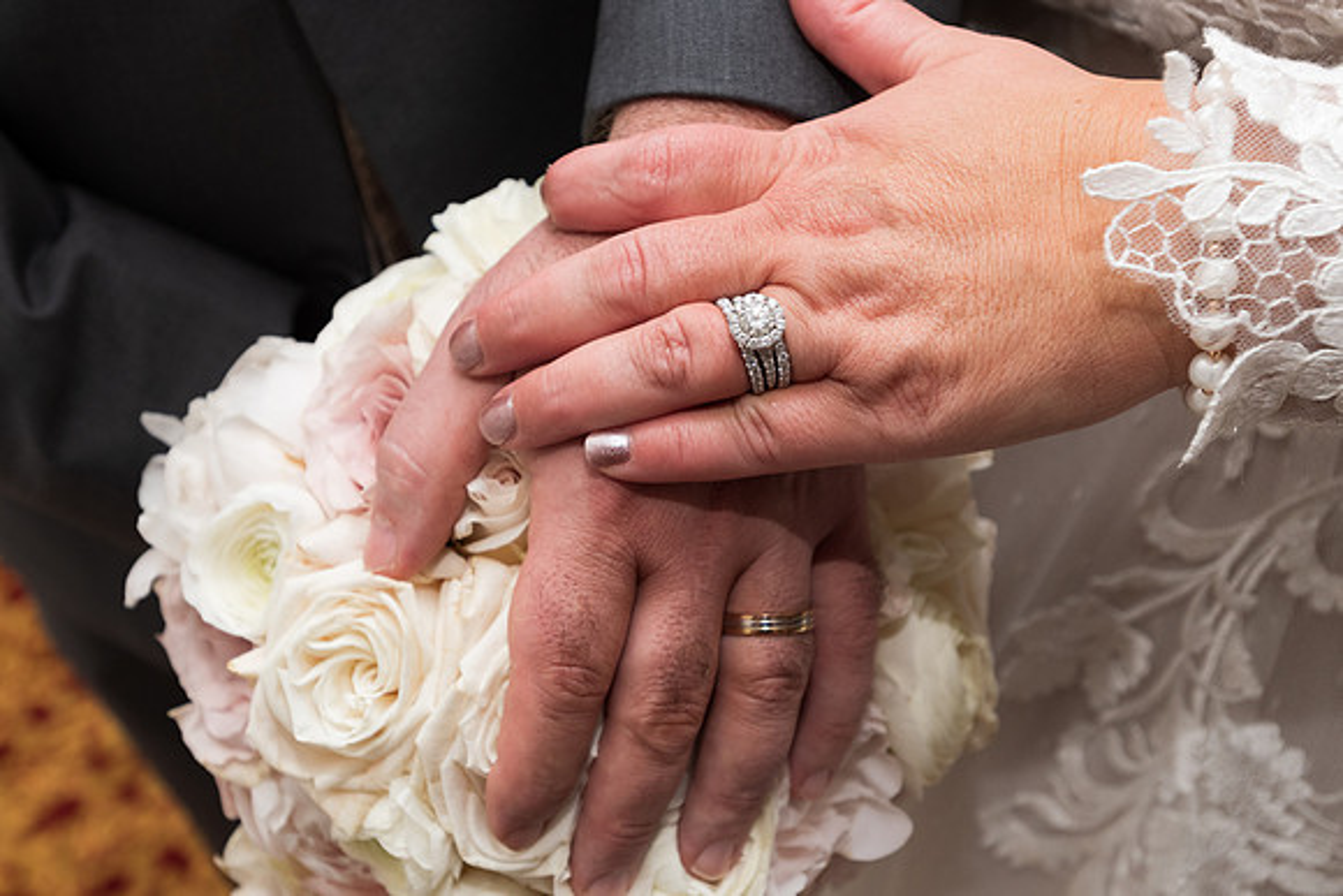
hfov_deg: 48.1
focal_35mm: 40
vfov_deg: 33.2
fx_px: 1498
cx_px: 573
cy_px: 514
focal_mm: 35
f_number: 5.6
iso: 640
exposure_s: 1/125
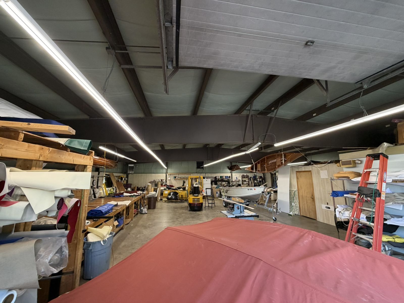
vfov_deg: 85.7
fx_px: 163
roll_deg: -0.4
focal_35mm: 14
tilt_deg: +9.7
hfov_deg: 102.1
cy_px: 152
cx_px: 202
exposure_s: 1/60
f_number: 2.2
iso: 200
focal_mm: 2.22
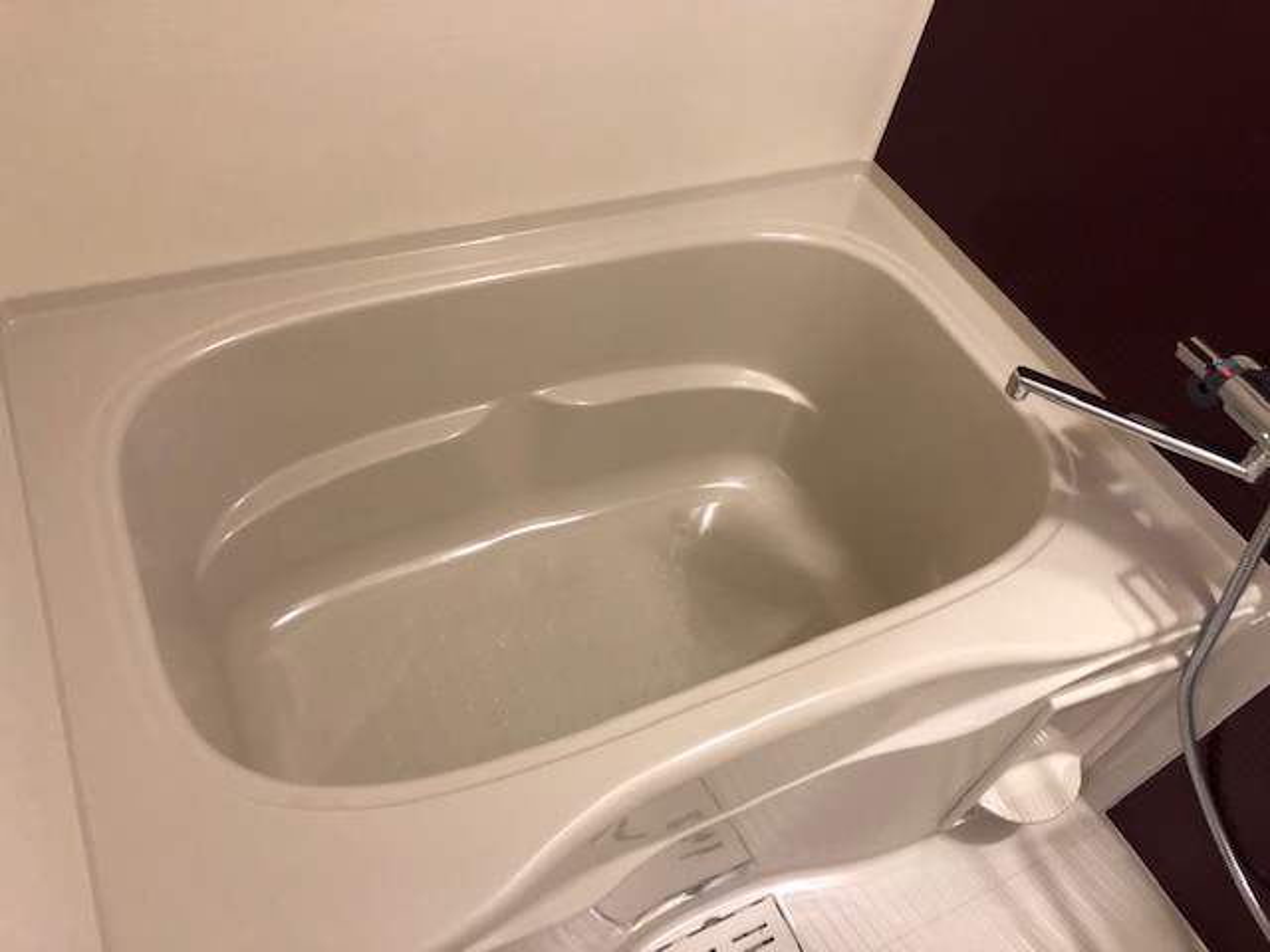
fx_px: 1027
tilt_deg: -48.8
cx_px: 635
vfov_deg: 49.7
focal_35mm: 28
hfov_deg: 63.4
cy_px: 476
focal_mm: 3.99
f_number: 1.8
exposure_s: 1/17
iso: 80
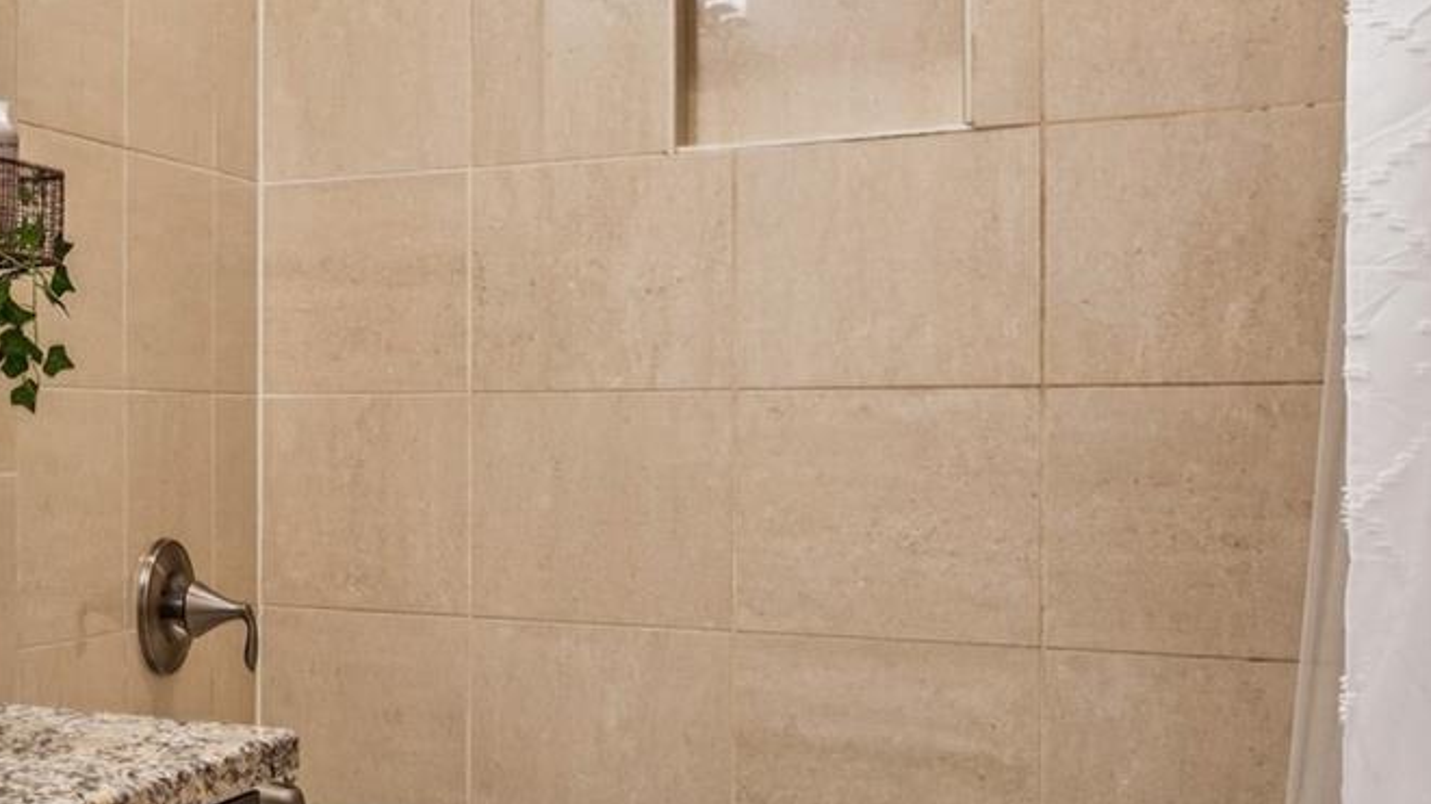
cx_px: -590
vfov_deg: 22.1
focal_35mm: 54
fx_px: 2059
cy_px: 430
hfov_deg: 28.5
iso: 100
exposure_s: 1.3
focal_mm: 16.7
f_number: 13
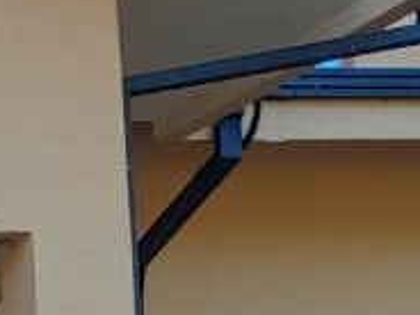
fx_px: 2111
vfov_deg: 8.4
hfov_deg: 9.3
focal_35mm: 174
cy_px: 445
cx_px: -781
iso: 50
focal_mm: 4.23
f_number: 1.5
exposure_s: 1/294
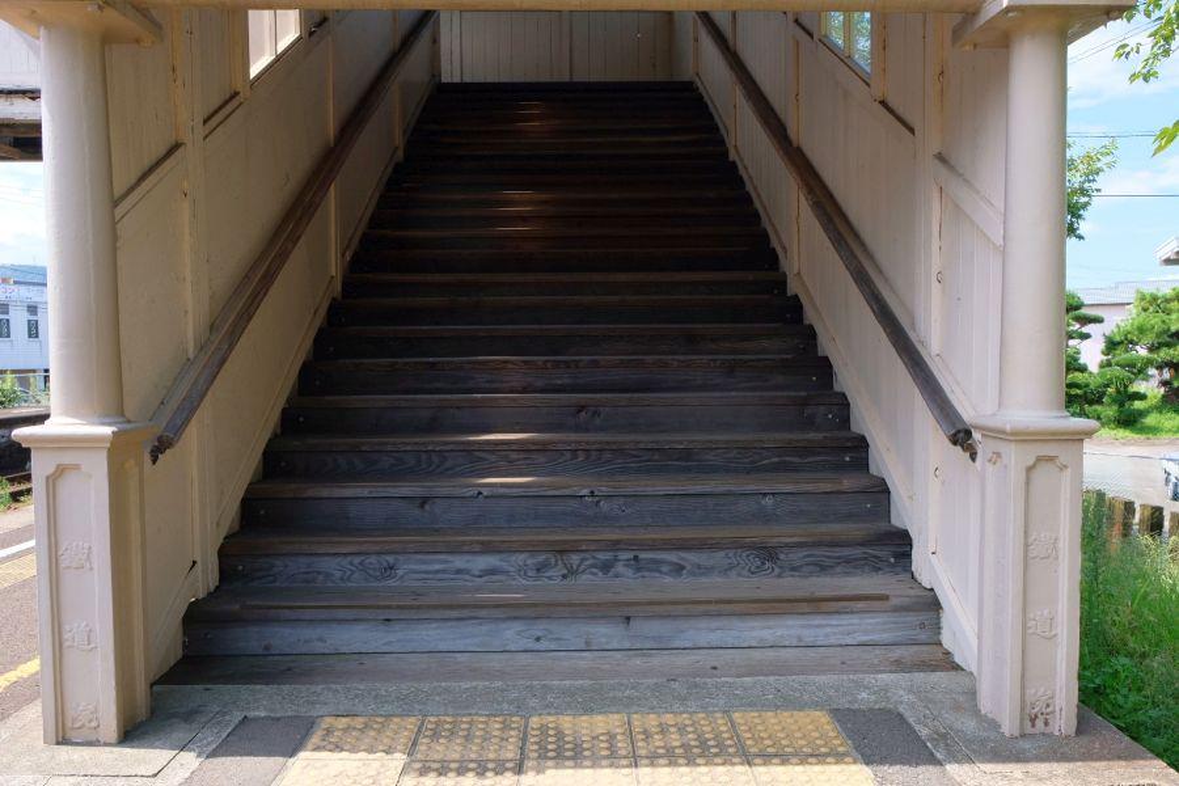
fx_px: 884
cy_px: 393
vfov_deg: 47.9
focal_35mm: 27
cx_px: 590
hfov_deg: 67.4
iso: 400
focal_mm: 18
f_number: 8
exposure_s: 1/180
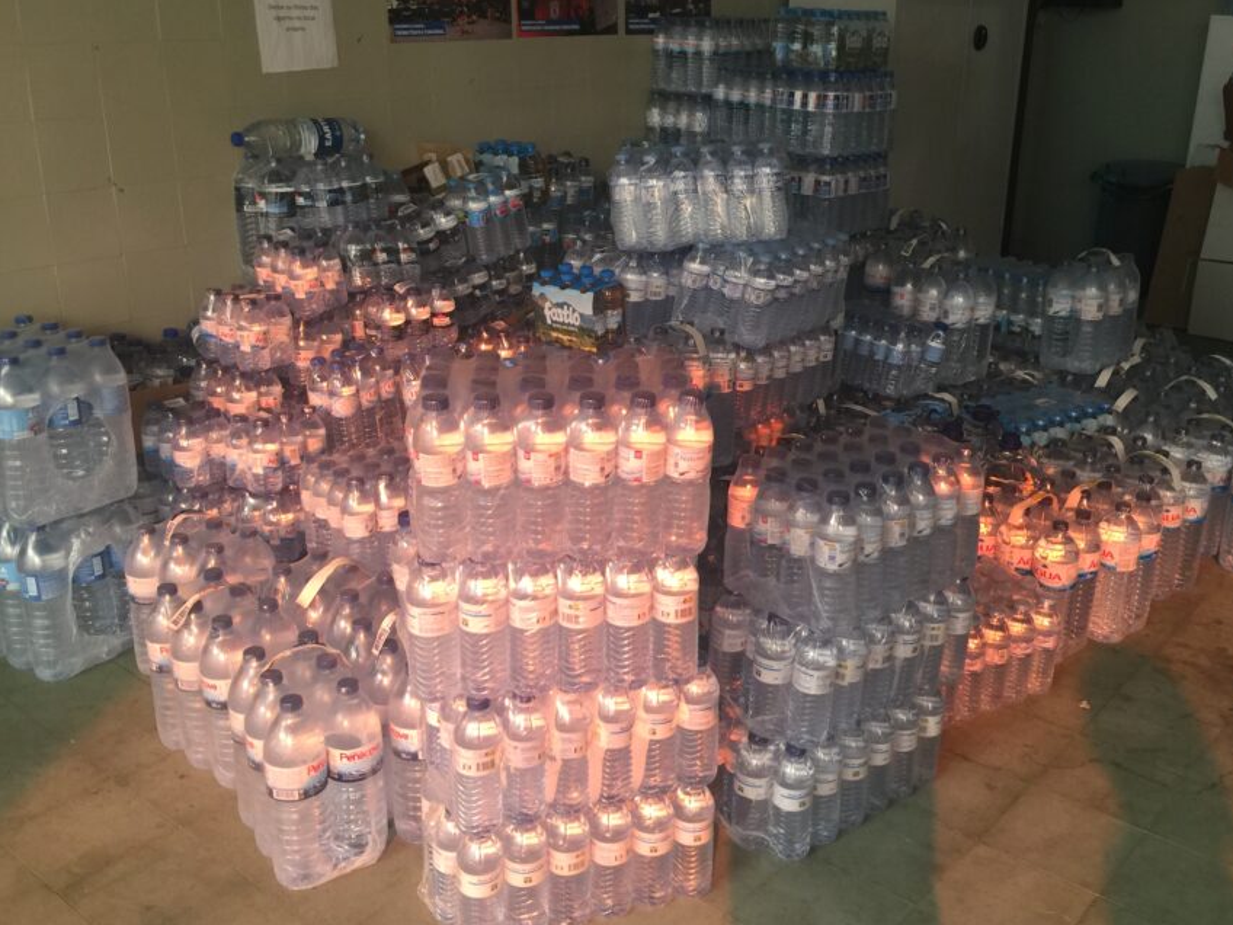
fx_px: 1247
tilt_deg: -18.9
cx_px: 696
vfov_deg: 40.7
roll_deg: -1.9
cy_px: 439
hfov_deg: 52.5
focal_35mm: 35
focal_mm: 4.15
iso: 40
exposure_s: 1/17
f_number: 2.2
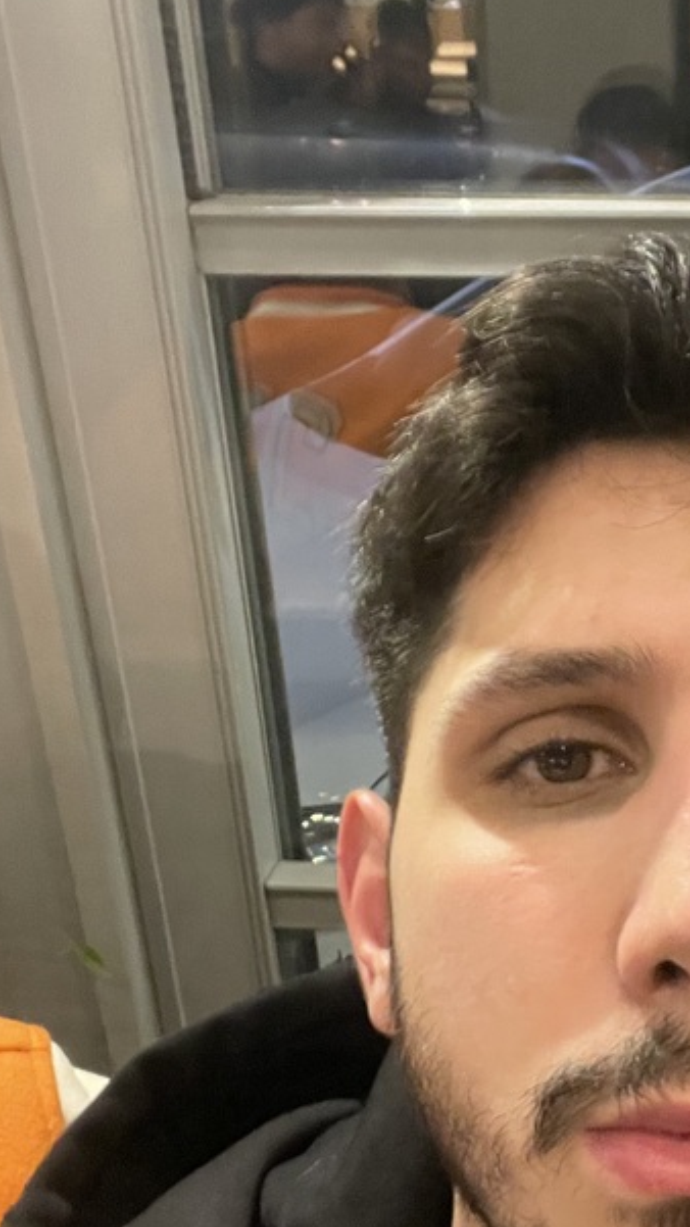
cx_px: 657
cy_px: 802
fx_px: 1627
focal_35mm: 50
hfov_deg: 23.2
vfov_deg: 40.9
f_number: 2.2
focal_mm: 2.71
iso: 500
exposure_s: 1/25
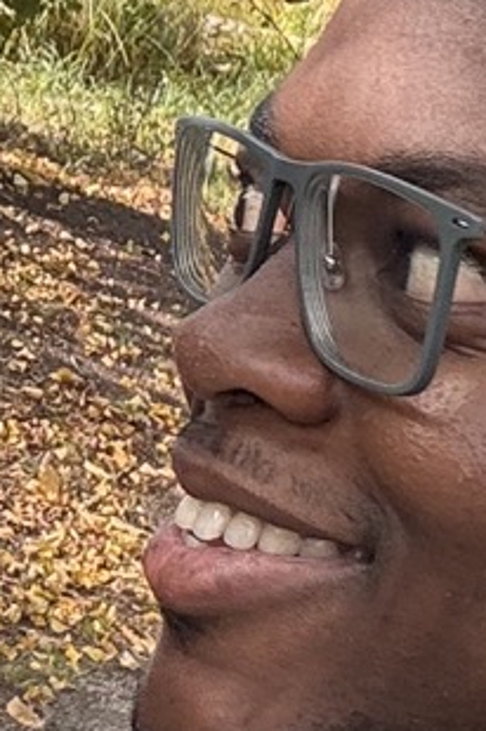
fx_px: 2618
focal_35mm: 129
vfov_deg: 15.9
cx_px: -106
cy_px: 215
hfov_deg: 10.4
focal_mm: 2.69
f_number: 1.9
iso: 50
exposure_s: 1/121
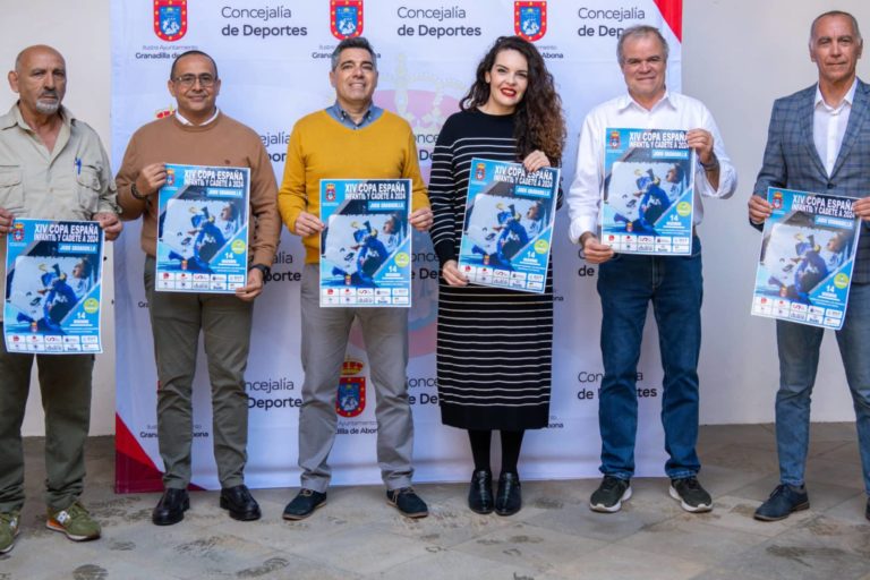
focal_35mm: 38
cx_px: 435
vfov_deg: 35.5
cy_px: 290
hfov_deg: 51.3
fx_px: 906
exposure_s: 1/160
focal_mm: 25
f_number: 4
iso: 250
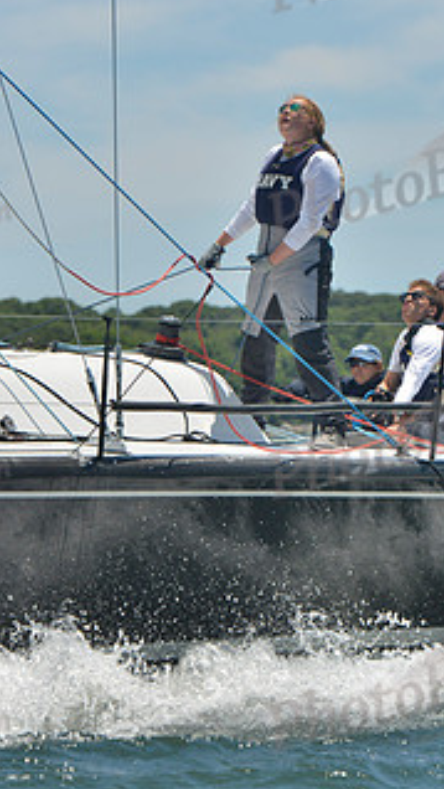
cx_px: 141
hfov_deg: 4.4
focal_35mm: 277
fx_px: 5795
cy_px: 341
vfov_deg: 7.8
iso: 280
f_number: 8
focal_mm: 145
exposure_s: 1/1250
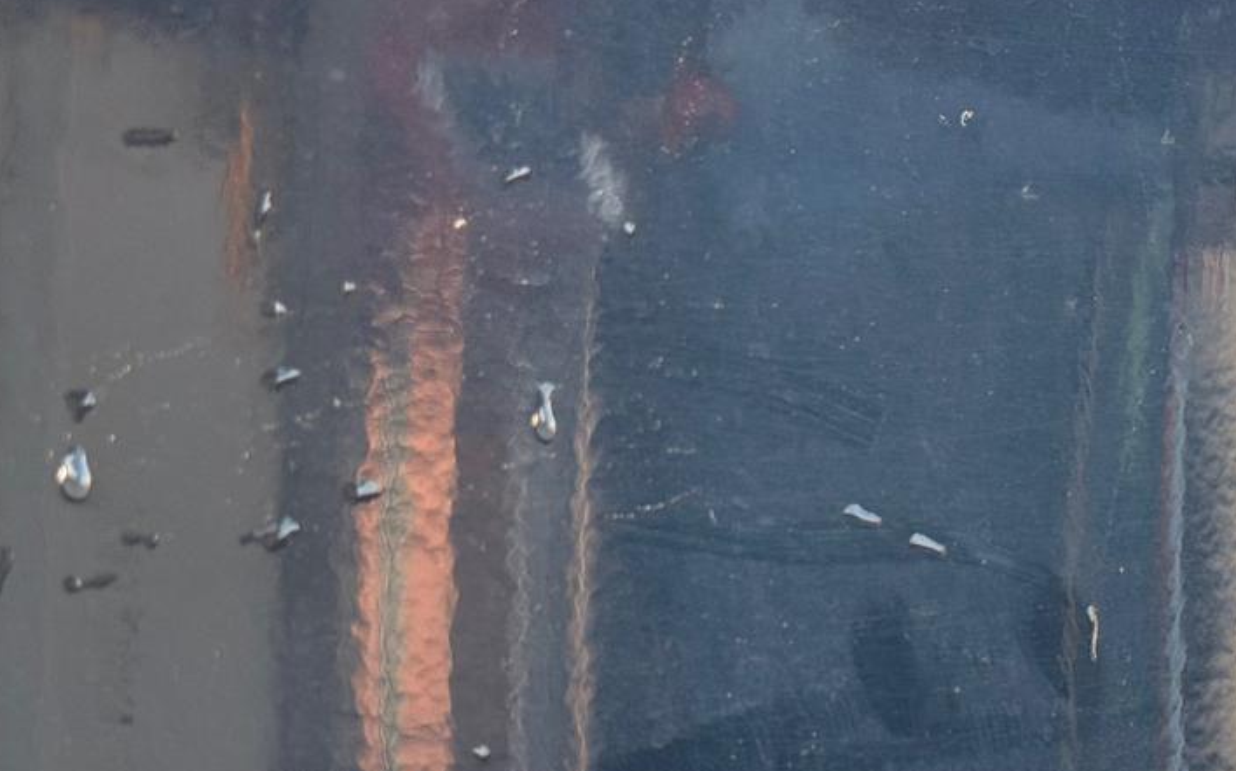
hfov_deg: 22.3
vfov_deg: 14.2
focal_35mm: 92
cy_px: 546
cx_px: 965
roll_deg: -1.6
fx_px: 3098
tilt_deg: -0.1
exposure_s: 1/345
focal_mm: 6.76
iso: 80
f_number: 1.78
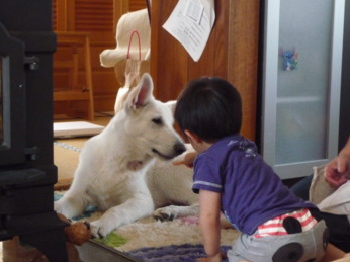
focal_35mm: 81
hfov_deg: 24.1
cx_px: 175
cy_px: 131
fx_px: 818
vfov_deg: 18.2
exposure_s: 1/13
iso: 800
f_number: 5.2
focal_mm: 14.1
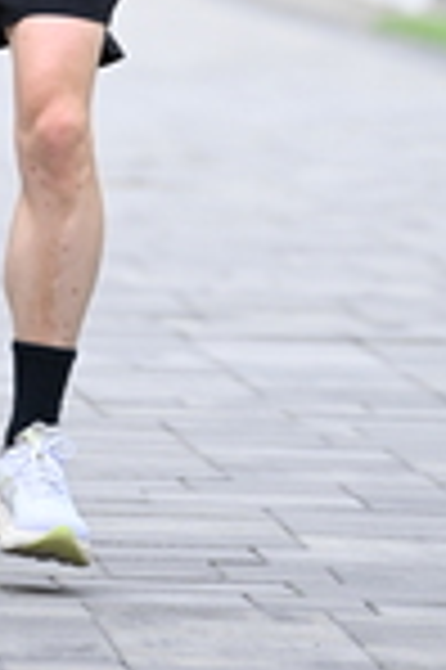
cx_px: 65
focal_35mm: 739
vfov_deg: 2.8
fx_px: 13764
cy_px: -477
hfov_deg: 1.9
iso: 640
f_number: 2.8
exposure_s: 1/2000
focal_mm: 200
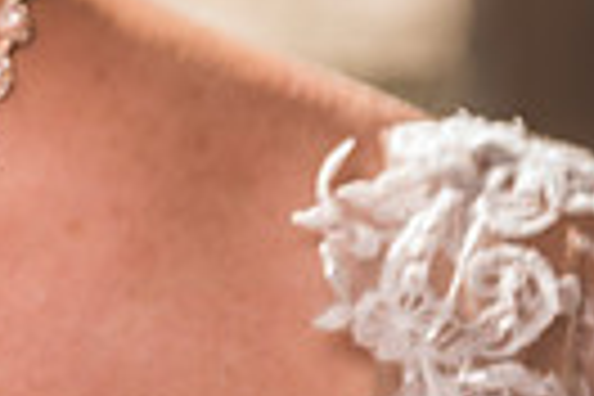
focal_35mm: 617
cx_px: -522
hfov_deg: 3.3
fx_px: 10180
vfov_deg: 2.2
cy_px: -290
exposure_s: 1/800
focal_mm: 140
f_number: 2.8
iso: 320
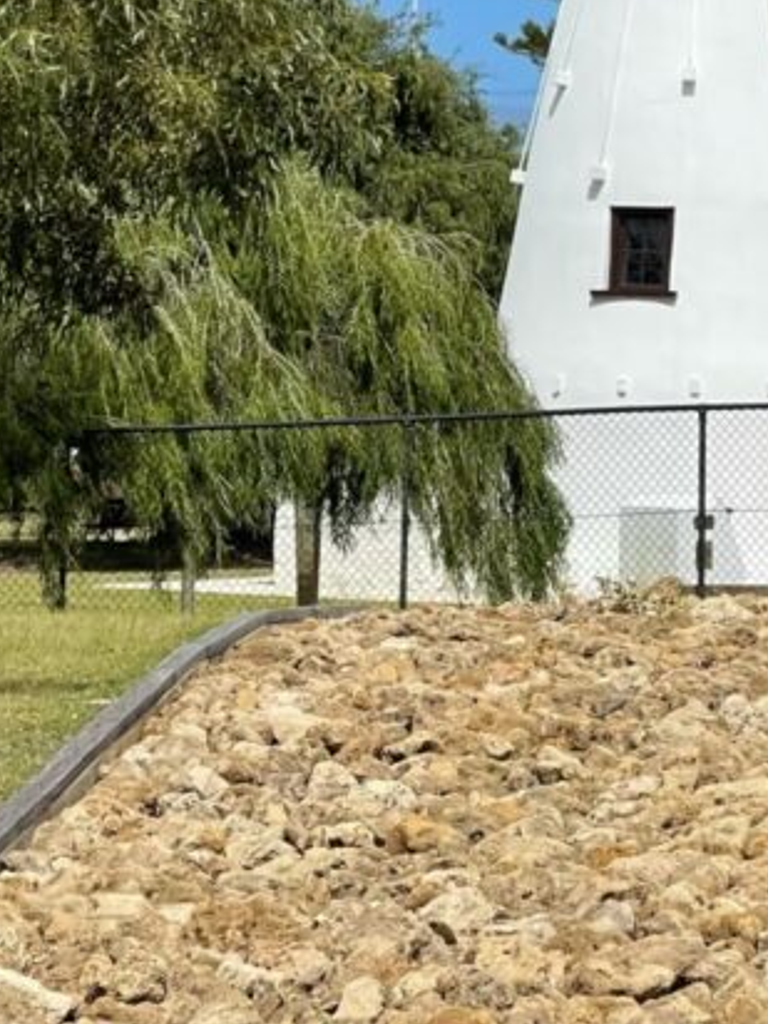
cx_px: 795
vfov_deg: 12.1
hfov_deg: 9.3
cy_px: -246
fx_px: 4703
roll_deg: -0.1
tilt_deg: +7.8
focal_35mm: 159
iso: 64
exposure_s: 1/6944
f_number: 2.2
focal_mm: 7.5
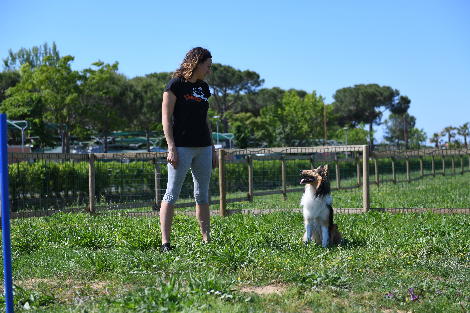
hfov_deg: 28.8
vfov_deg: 19.5
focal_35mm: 70
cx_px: 235
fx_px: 914
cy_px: 156
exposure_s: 1/1000
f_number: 4
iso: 100
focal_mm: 70
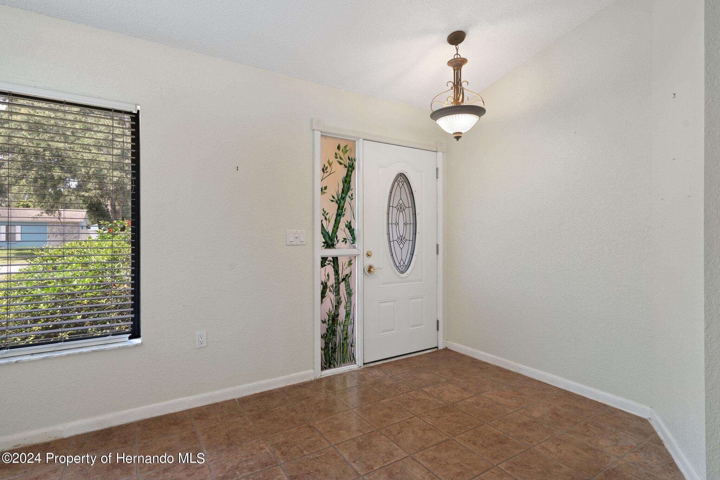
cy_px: 240
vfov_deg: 67.4
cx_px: 360
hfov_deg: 90.0
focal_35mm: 18
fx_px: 360
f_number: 8
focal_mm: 18
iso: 320
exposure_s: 1/5
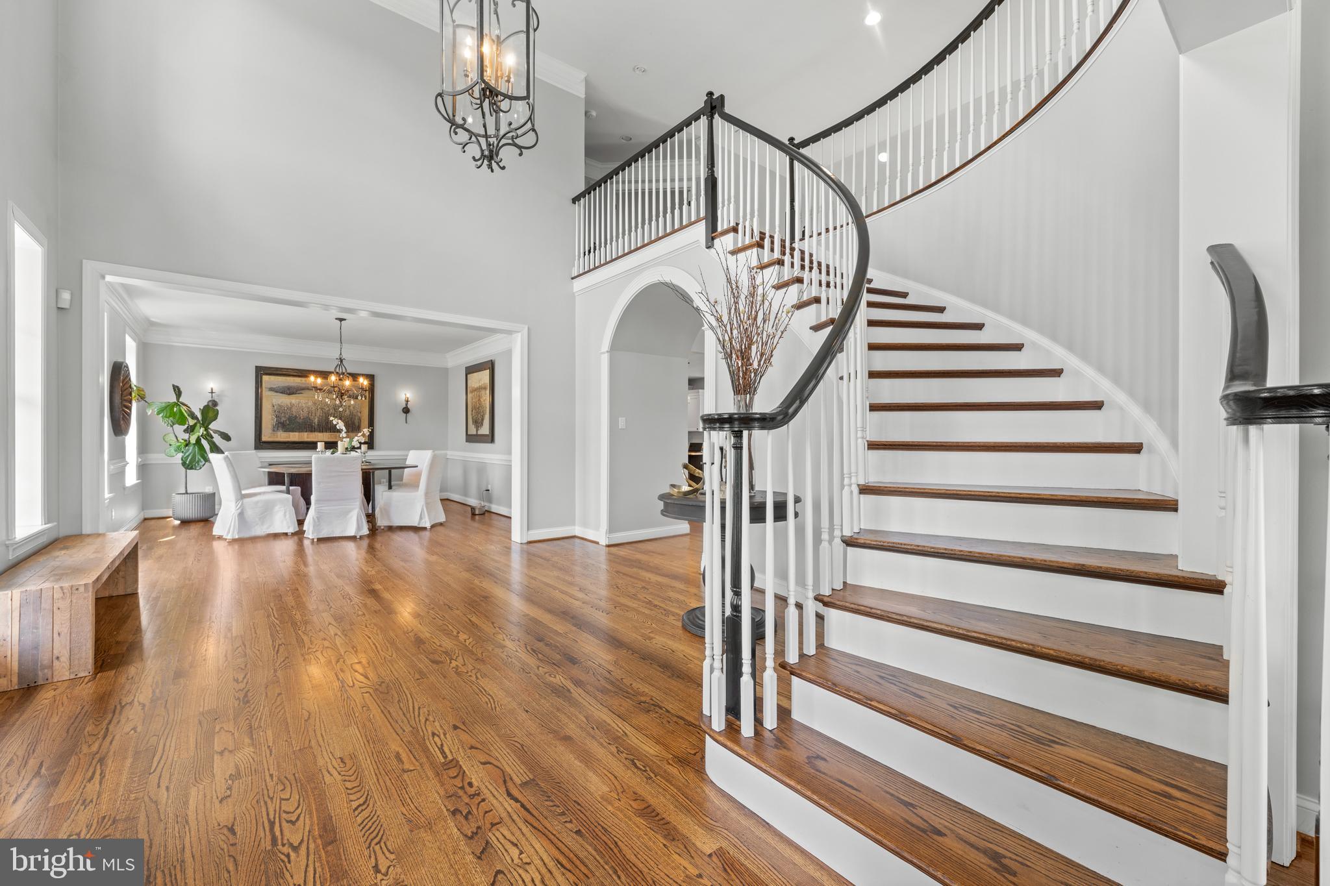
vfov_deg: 81.2
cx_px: 665
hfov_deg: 104.3
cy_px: 443
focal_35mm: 14
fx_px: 517
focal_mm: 14
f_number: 7.1
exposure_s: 1/8
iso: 400
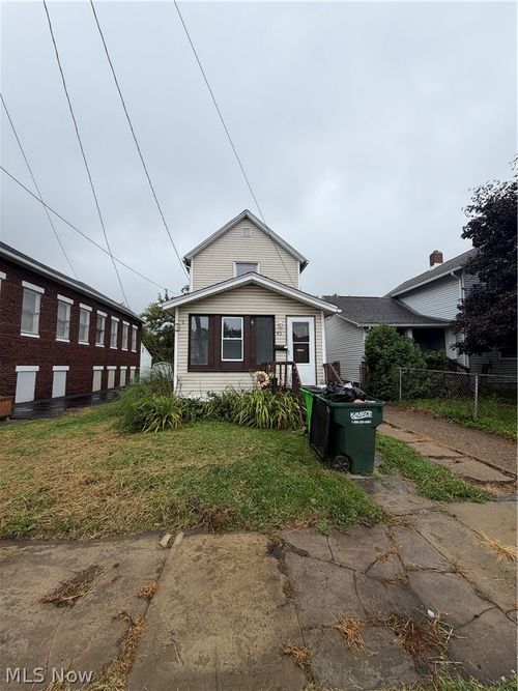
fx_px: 279
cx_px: 259
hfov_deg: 85.7
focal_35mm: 14
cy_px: 346
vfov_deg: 102.1
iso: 64
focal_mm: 2.22
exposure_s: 1/451
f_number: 2.2
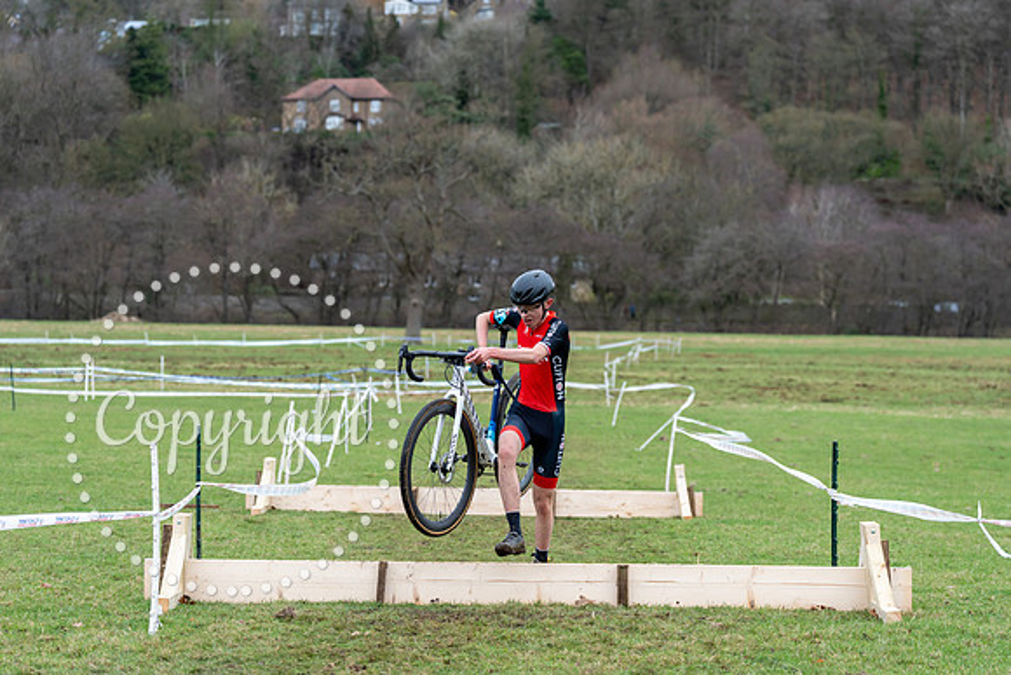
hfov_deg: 27.8
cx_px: 506
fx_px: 2044
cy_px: 338
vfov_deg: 18.7
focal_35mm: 73
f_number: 3.2
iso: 1000
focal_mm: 72
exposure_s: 1/1000
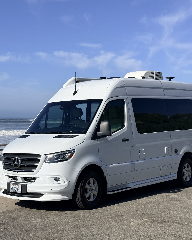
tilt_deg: -0.2
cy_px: 120
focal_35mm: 63
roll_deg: -0.4
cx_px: 73
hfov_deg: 24.2
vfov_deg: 30.0
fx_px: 448
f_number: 1.78
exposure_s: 1/9901
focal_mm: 6.76
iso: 64
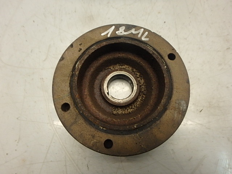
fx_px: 141
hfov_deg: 79.0
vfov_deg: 63.4
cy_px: 87
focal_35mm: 21
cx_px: 116
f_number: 3.5
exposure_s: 1/50
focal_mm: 3.7
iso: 200
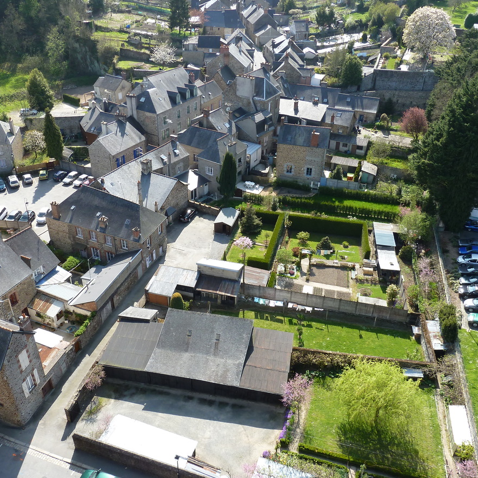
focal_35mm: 30
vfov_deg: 54.0
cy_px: 241
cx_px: 208
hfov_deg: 53.9
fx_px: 469
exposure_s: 1/160
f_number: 4
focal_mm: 4.1
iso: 80
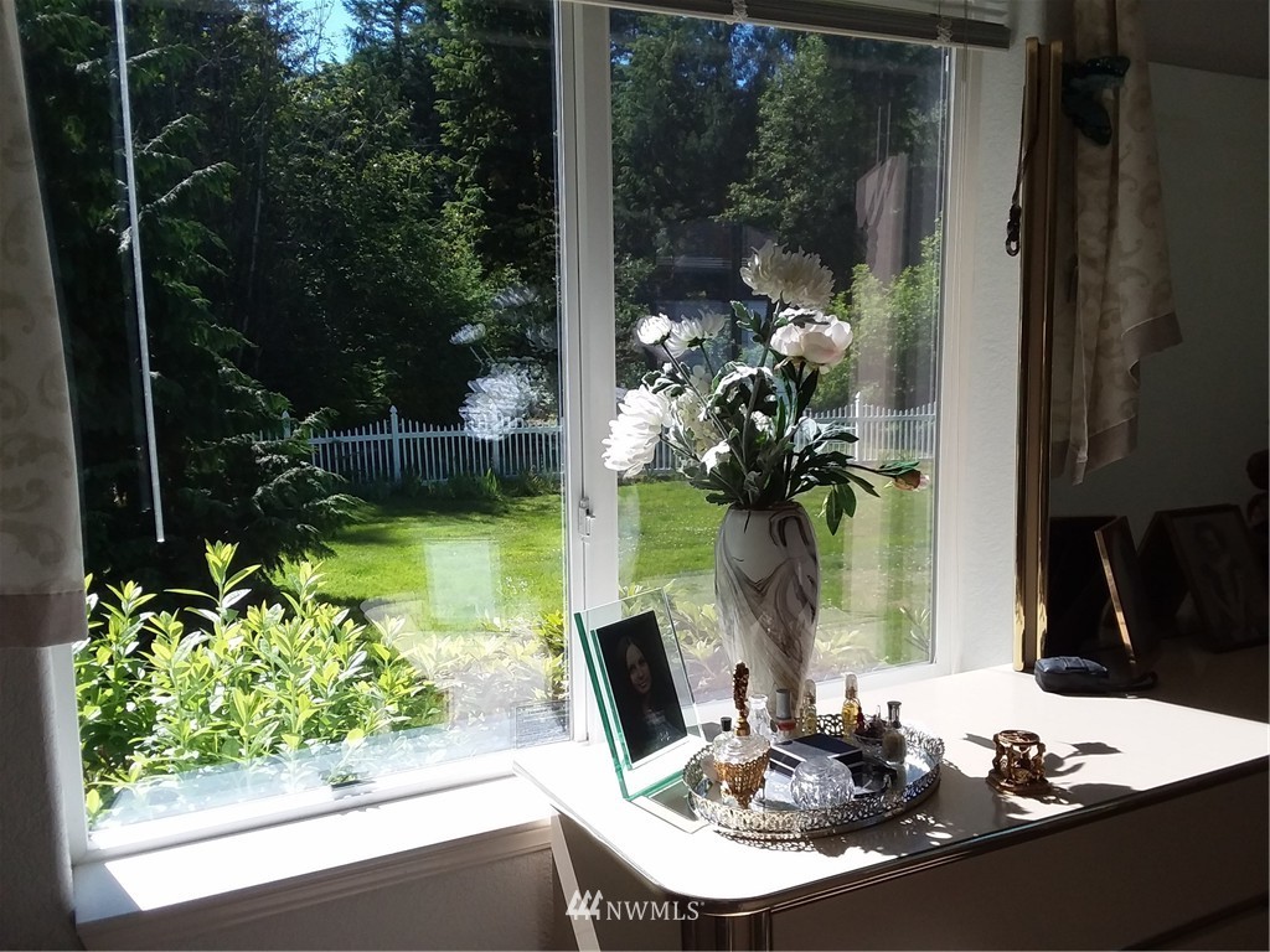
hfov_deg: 61.7
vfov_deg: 48.2
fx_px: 1064
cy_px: 476
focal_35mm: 29
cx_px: 635
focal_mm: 2.47
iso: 40
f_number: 1.9
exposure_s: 1/549
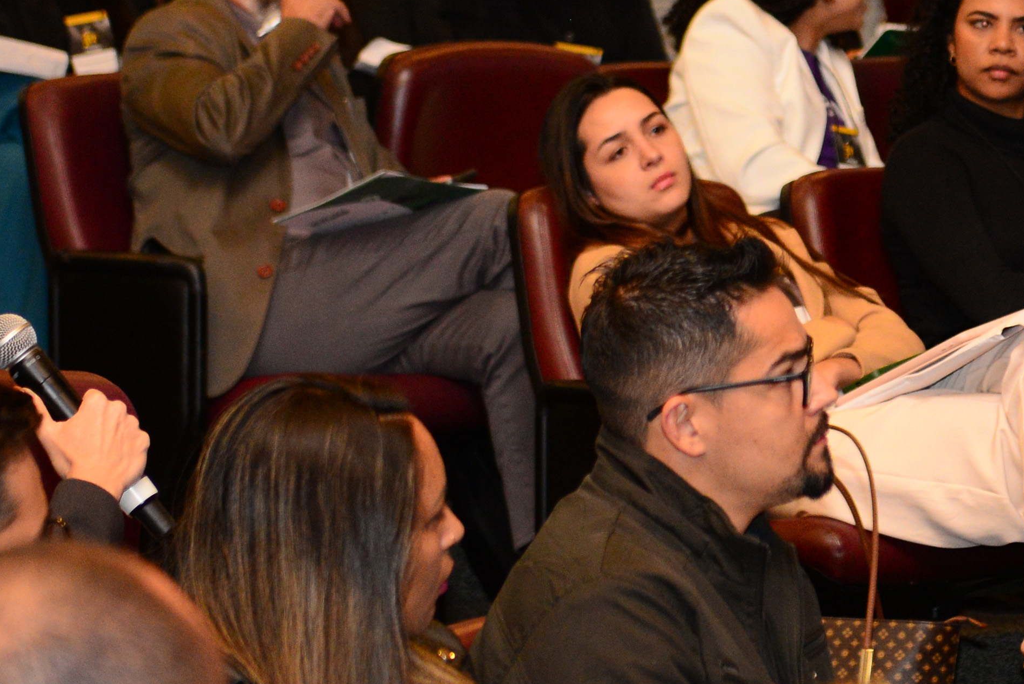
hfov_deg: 9.2
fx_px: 6346
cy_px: 97
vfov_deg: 6.2
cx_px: 1023
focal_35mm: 223
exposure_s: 1/160
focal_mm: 70
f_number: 3.2
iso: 2000
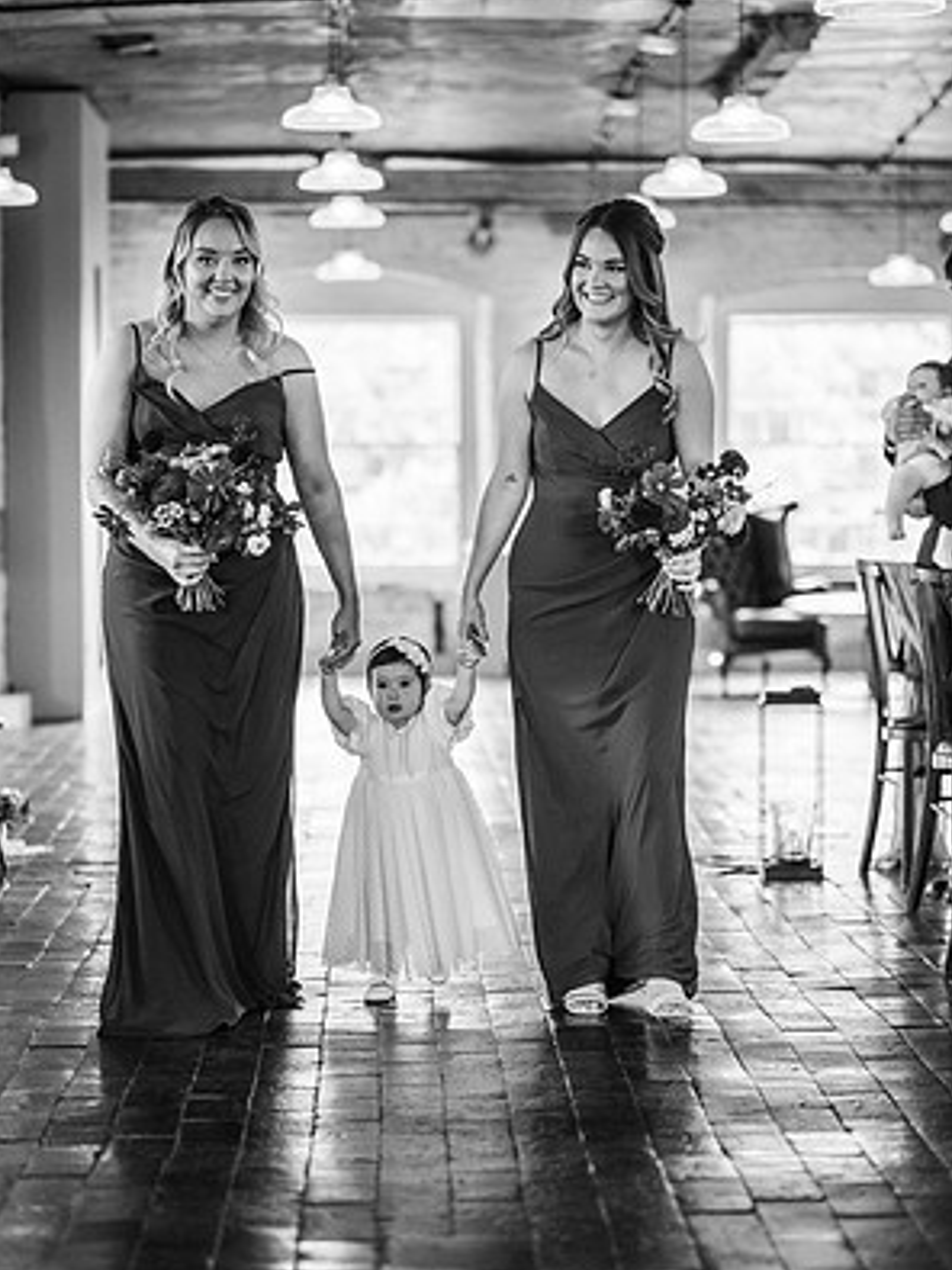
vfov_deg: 21.1
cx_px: 474
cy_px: 672
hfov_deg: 15.9
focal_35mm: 93
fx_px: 3412
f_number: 2
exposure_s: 1/200
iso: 450
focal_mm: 85
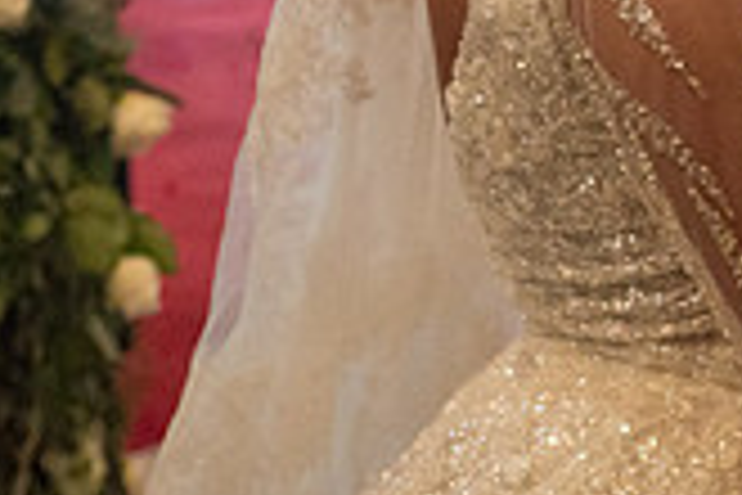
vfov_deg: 10.5
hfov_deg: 15.3
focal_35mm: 123
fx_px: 2535
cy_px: -362
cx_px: 1142
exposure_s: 1/100
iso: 2500
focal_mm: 35
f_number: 5
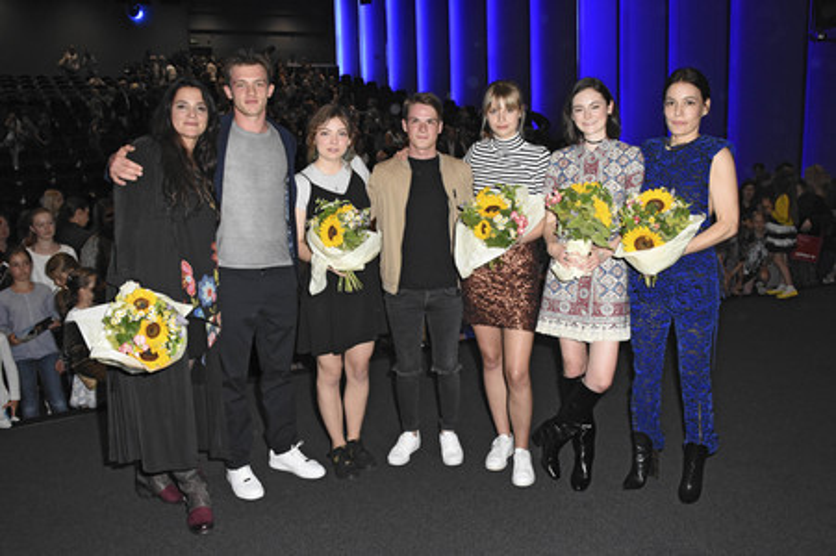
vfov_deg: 47.9
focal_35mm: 27
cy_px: 278
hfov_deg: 67.4
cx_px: 418
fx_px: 627
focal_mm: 18
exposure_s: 1/160
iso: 3200
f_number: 5.6
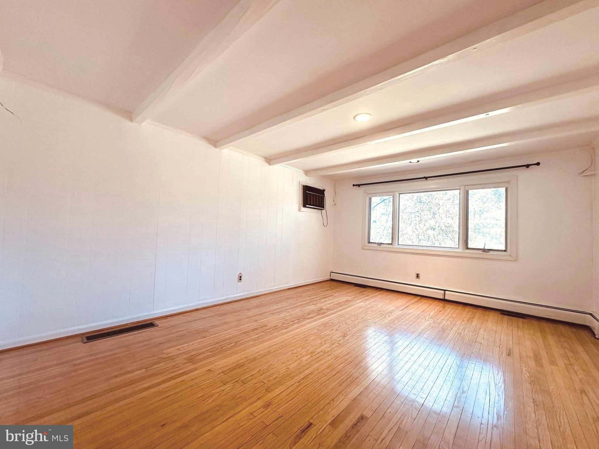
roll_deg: -2.1
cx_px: 300
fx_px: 242
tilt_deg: +2.3
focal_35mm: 14
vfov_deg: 85.7
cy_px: 224
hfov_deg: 102.1
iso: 160
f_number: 2.2
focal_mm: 2.22
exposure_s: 1/120
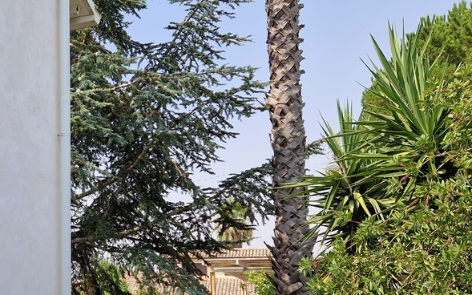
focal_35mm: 53
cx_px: 21
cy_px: 220
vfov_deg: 24.2
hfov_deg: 35.2
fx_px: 682
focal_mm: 5.4
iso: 50
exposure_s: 1/874
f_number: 1.8
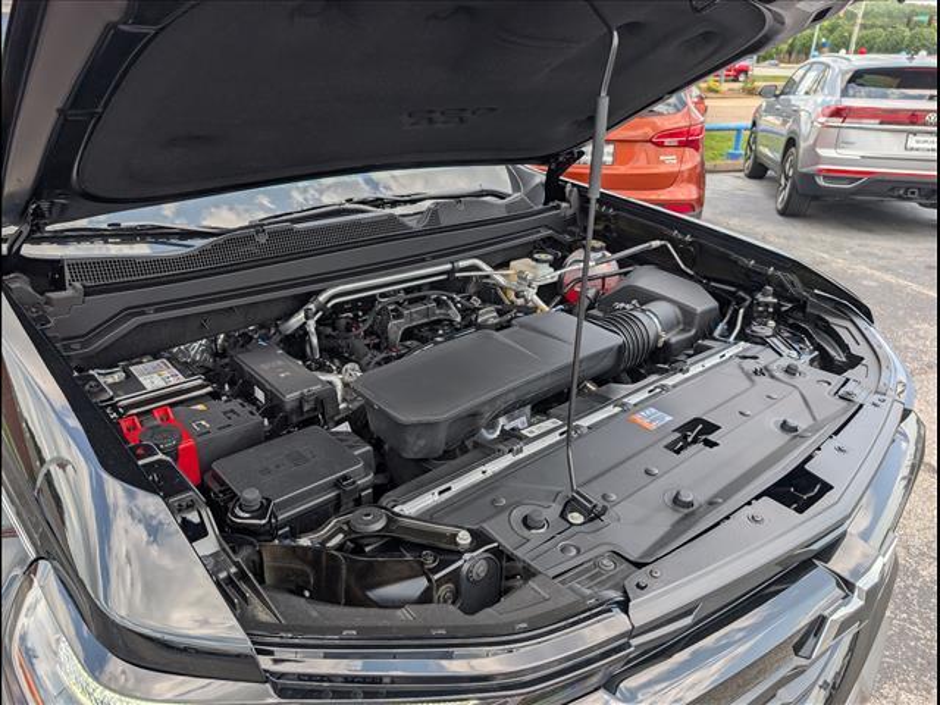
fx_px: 652
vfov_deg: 56.8
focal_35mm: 24
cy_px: 352
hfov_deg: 71.6
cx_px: 470
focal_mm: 6.9
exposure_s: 1/3333
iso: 21
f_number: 1.68
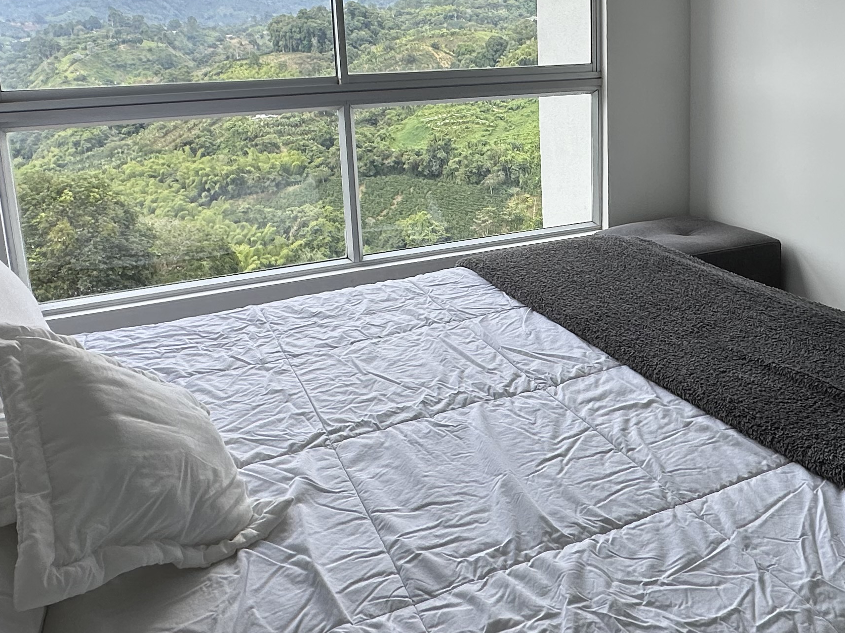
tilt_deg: -8.5
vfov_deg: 42.1
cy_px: 186
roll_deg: +1.6
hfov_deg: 54.8
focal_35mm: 33
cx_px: 517
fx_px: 805
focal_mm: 2.22
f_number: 2.2
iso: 40
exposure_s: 1/330
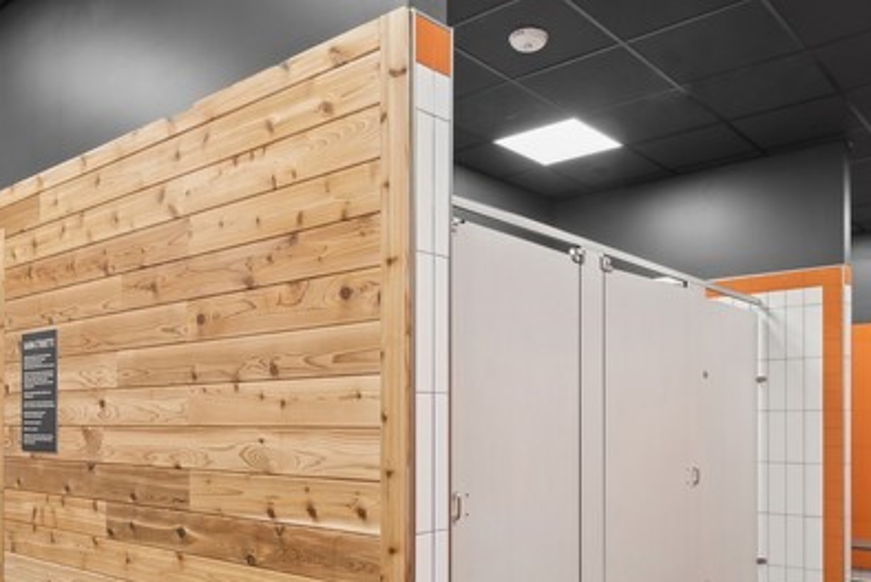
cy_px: 414
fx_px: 774
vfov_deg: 40.3
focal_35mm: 32
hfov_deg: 58.7
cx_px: 455
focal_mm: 14
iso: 200
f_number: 8
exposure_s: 1/13
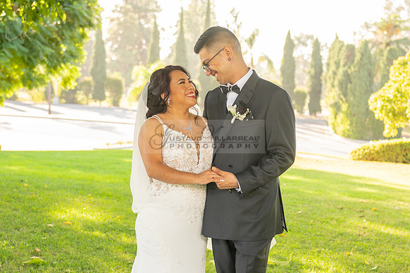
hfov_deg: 28.2
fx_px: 818
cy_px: 178
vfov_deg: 19.0
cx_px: 205
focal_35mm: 72
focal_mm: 50
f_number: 3.5
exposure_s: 1/200
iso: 200
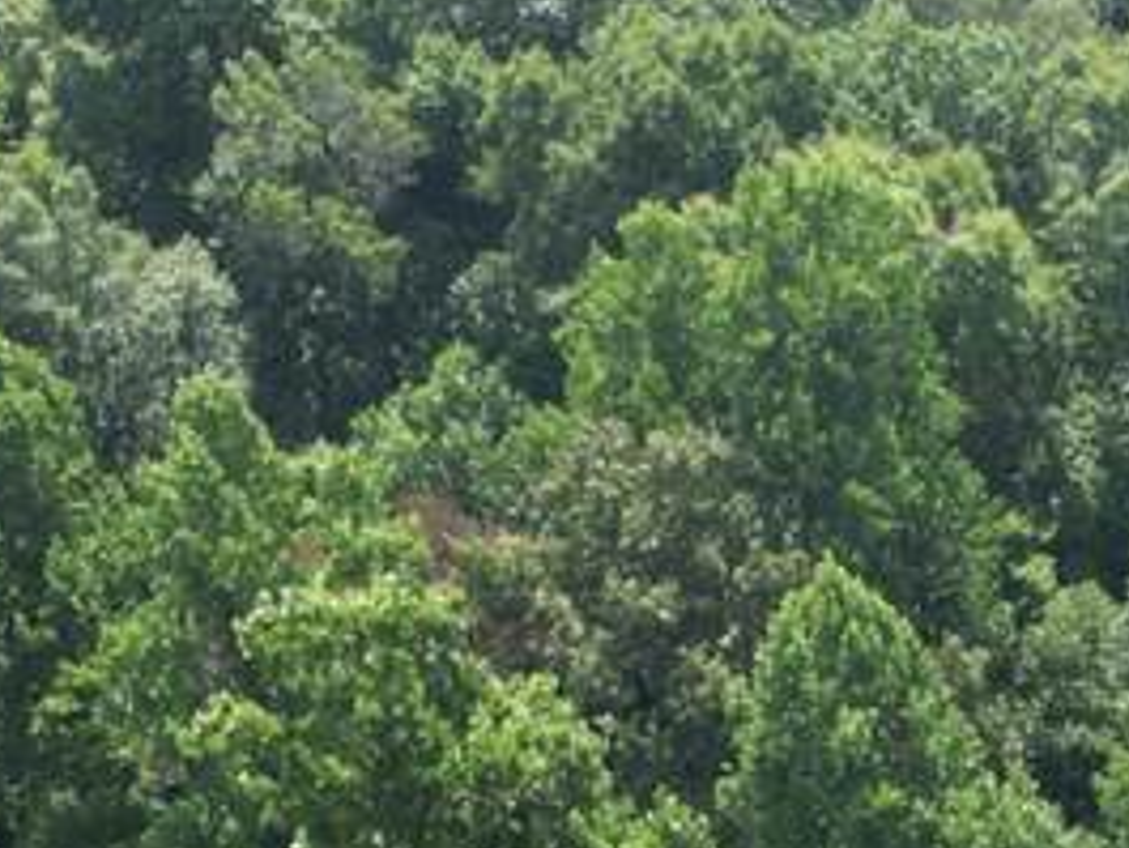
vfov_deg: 11.1
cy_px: 1896
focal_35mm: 116
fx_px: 3785
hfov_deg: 15.7
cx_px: 1640
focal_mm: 6.72
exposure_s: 1/800
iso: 100
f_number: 1.7
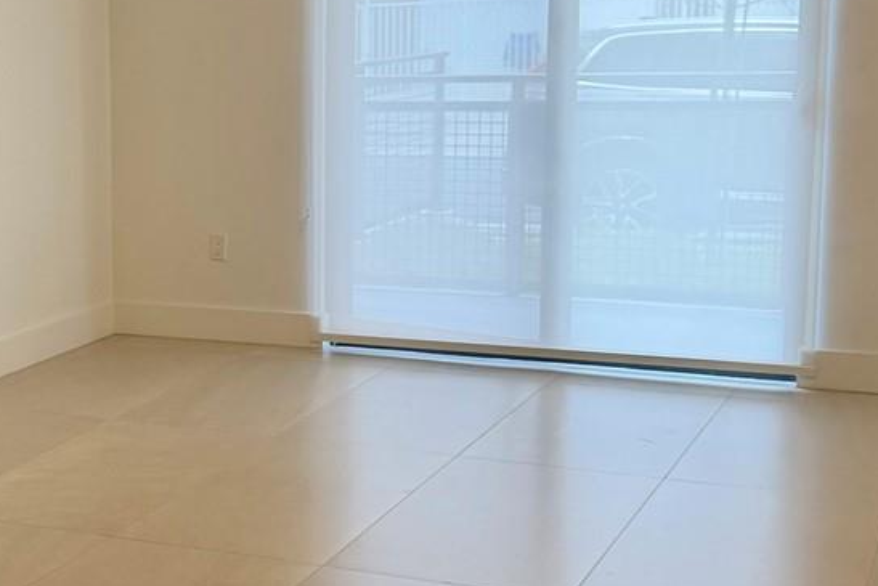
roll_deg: +1.6
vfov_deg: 18.7
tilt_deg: -9.0
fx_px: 1781
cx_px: 14
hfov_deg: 26.3
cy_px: 297
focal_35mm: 73
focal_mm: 6.76
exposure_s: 1/120
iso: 125
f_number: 1.78
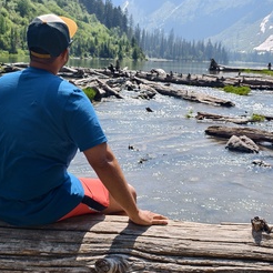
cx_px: 150
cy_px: 102
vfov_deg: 38.9
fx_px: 384
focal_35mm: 43
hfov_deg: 39.1
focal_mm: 6.54
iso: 71
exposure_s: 1/1805
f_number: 1.57
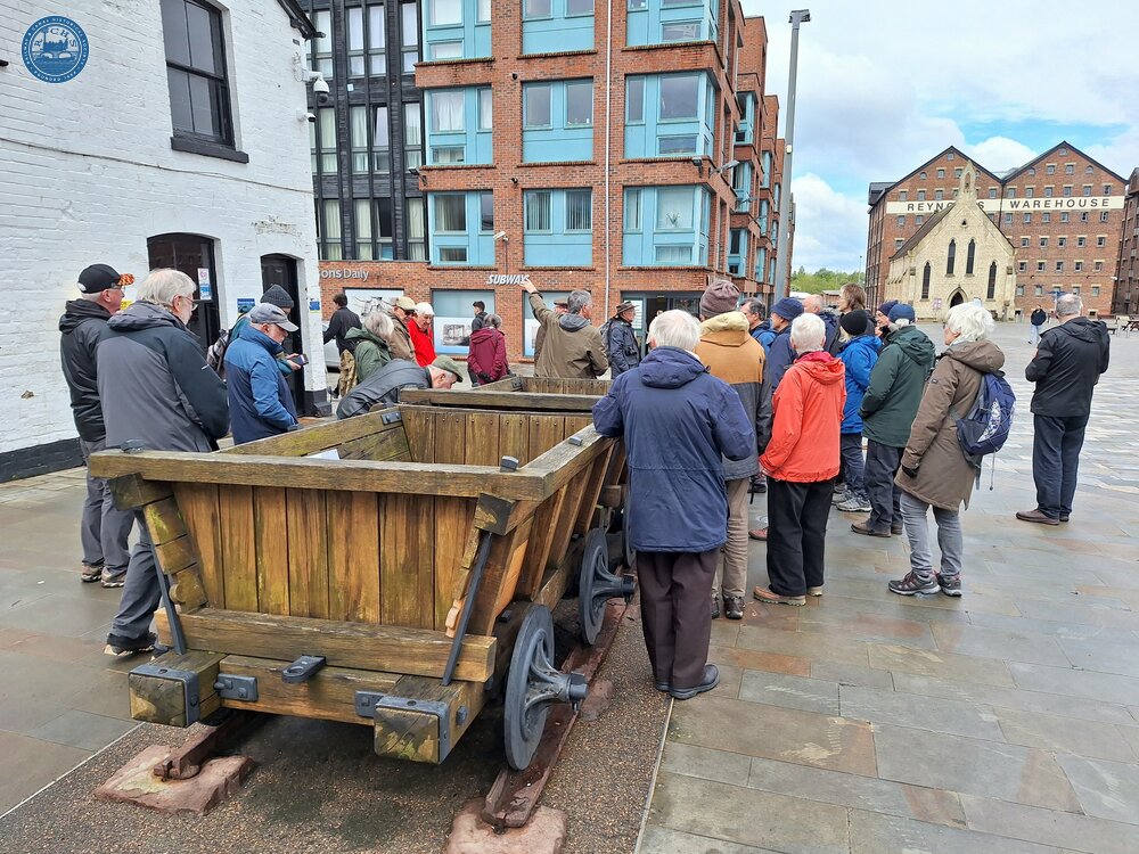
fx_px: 757
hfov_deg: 73.9
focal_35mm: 23
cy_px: 427
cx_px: 570
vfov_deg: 58.9
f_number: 1.8
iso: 40
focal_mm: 5.54
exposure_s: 1/1258
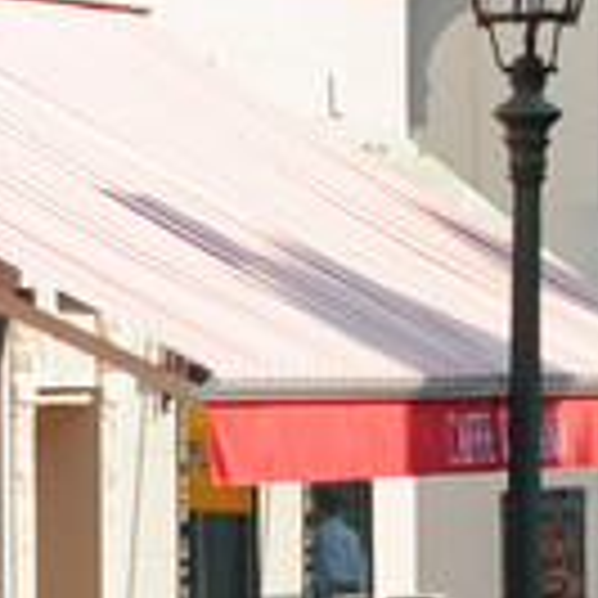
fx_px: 13134
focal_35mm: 672
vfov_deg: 2.6
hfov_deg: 2.6
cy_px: -890
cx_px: 1704
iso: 200
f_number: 7.1
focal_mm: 70
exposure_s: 1/400
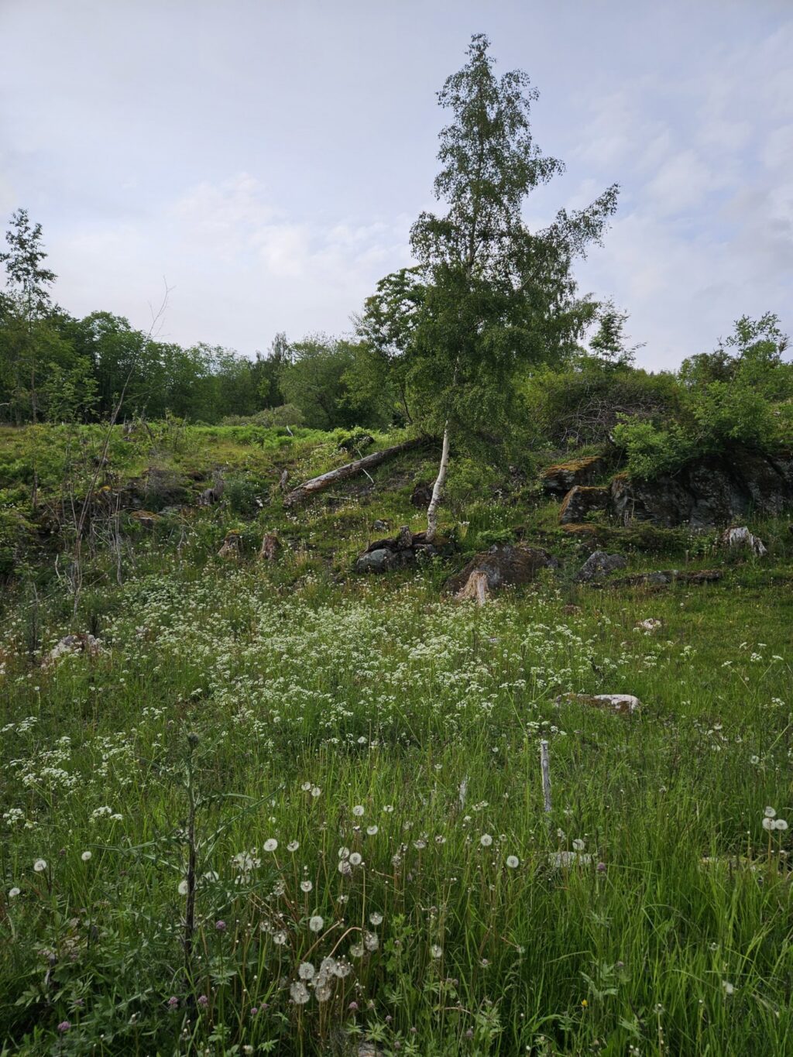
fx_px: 702
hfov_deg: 58.9
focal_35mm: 23
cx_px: 396
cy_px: 528
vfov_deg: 73.9
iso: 25
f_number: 1.8
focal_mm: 5.4
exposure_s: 1/1297
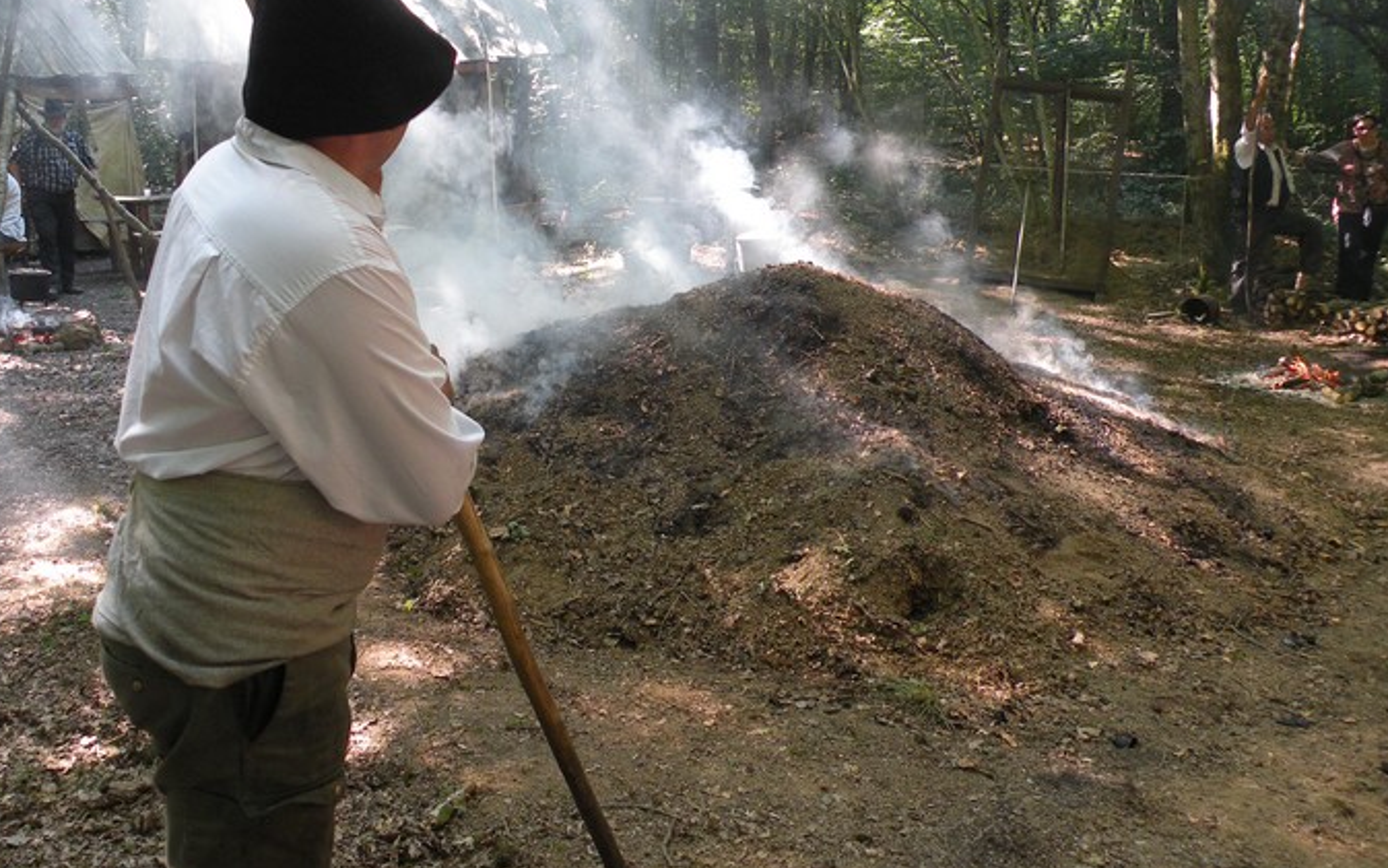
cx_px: 596
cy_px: 289
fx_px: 1286
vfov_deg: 36.9
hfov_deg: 56.5
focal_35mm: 34
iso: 131
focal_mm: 4.7
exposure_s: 1/60
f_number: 2.8
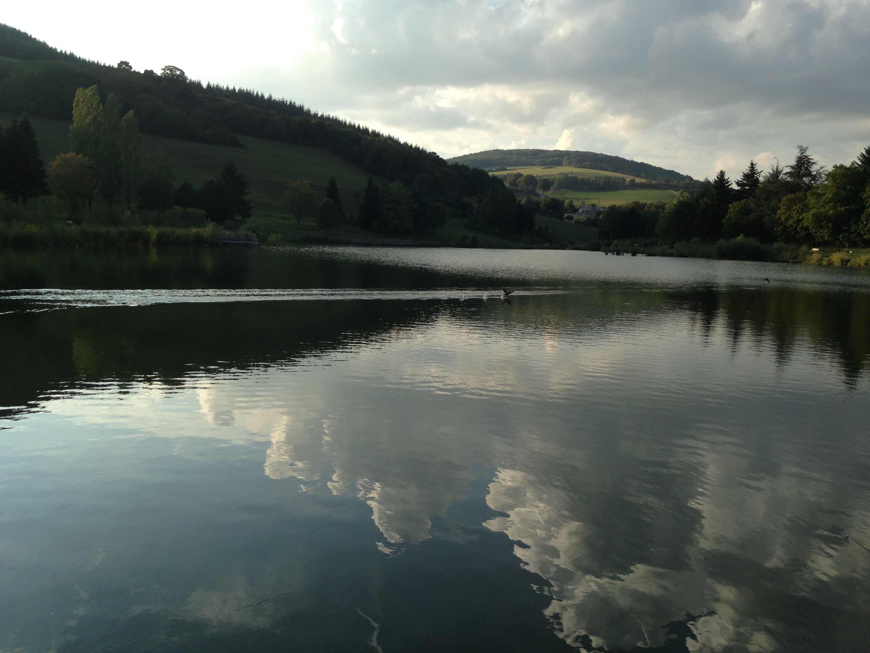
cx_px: 435
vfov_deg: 42.9
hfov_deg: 55.4
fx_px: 829
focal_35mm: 33
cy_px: 326
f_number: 2.4
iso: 50
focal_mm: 4.12
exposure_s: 1/1043
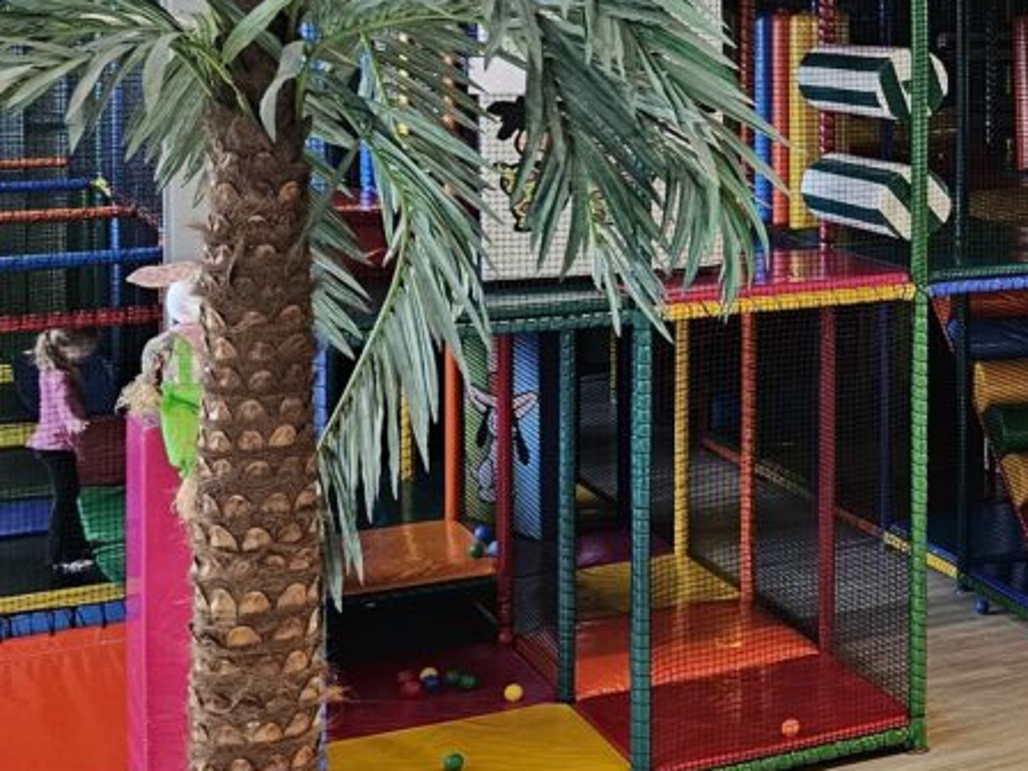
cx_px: 1517
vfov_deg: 19.4
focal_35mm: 74
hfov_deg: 22.1
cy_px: 16
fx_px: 2198
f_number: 1.7
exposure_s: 1/100
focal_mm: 6.3
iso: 400
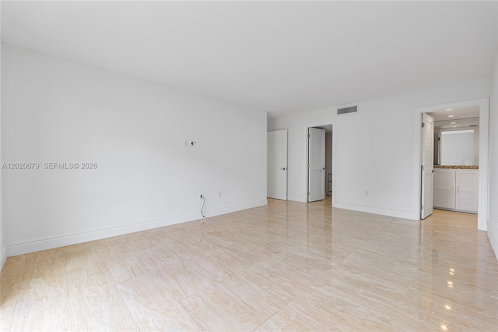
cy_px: 166
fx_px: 207
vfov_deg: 77.3
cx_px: 249
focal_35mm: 15
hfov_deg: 100.4
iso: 250
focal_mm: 10
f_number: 7.1
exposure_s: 1/25
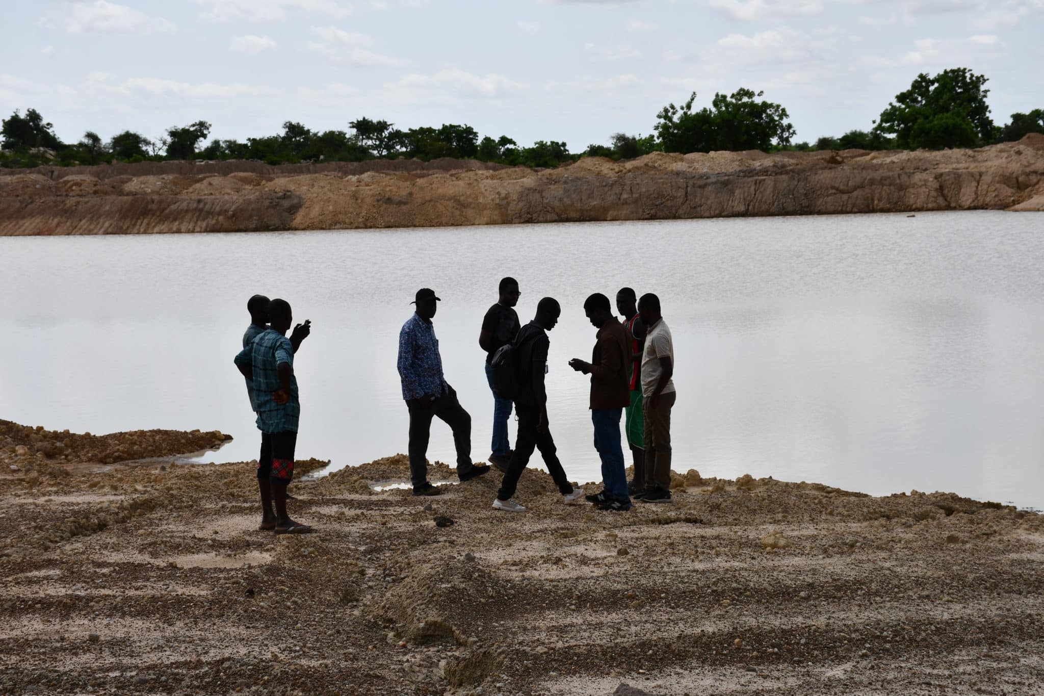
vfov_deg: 20.3
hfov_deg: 30.1
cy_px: 348
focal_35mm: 67
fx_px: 1943
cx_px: 522
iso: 100
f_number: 10
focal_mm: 45
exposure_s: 1/400
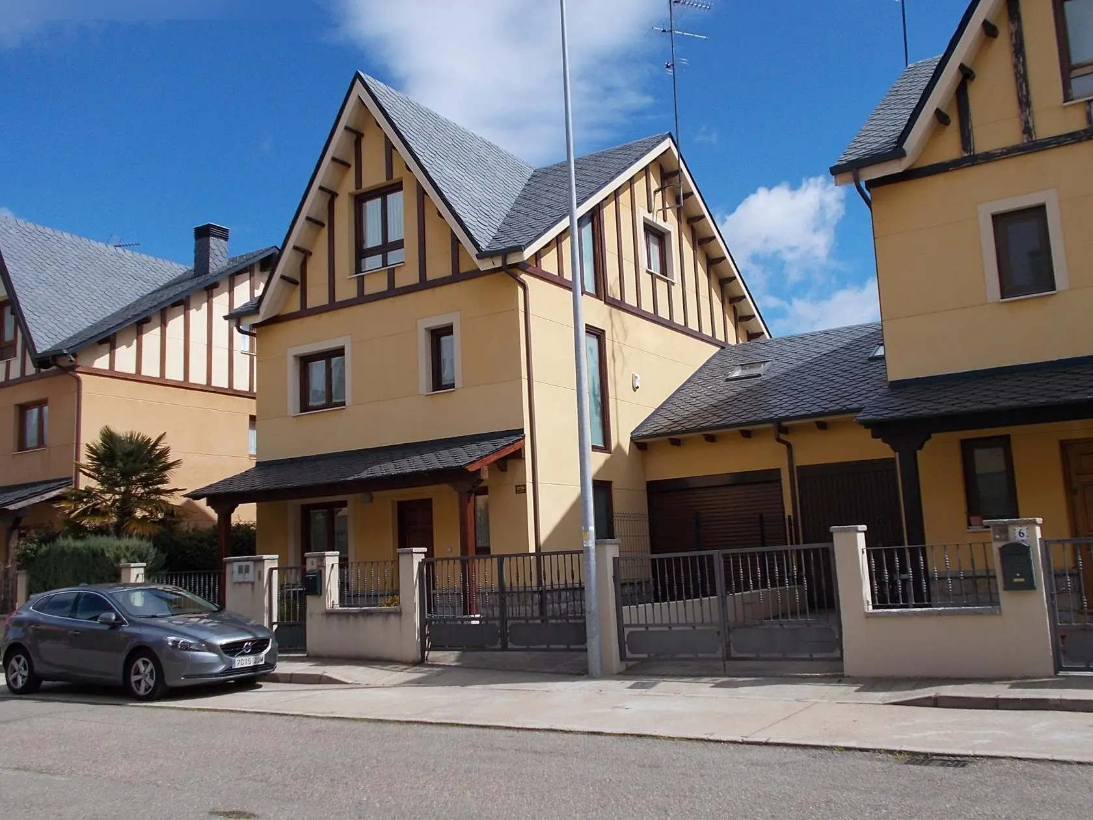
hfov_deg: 54.0
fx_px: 1074
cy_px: 410
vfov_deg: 41.8
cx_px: 546
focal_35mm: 34
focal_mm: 6
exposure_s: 1/200
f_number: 9.2
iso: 80
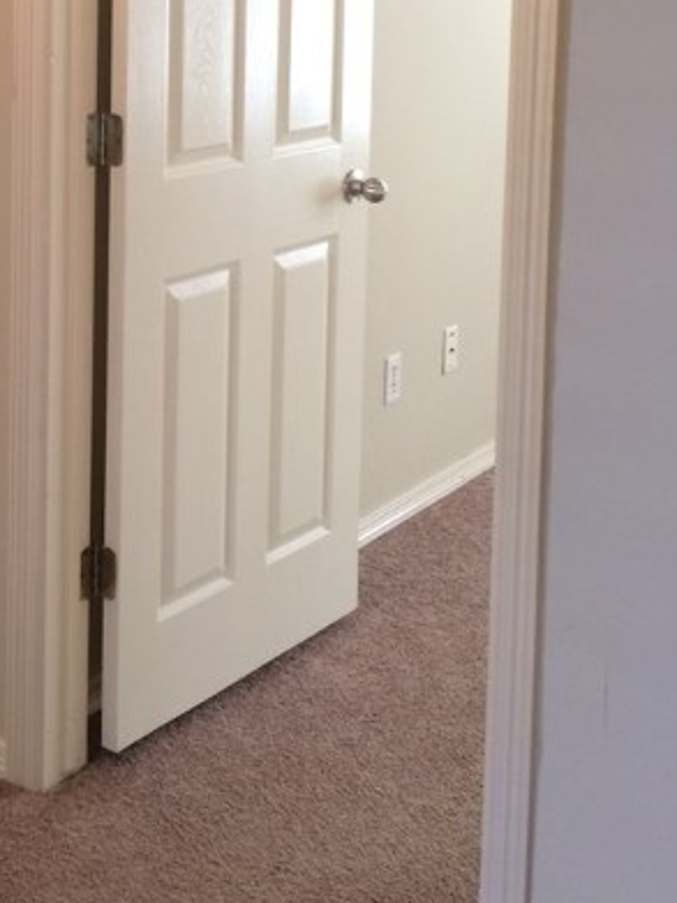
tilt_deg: -6.2
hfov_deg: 24.7
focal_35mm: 57
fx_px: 1487
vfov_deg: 31.9
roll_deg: +0.7
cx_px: 42
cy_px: 65
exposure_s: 1/30
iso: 160
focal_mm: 4.15
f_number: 2.2
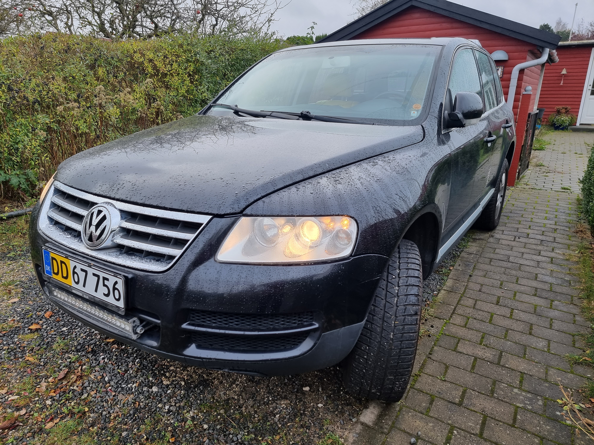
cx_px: 297
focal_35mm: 24
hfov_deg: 71.6
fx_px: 412
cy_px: 222
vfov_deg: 56.8
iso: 50
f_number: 1.8
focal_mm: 6.7
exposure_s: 1/120
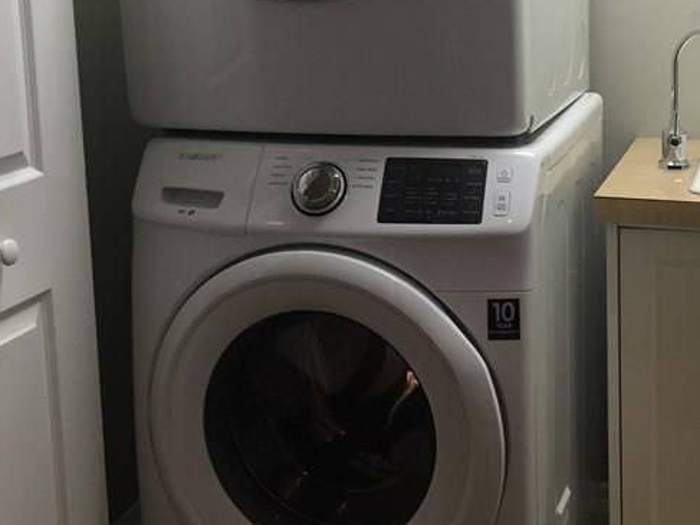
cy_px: 108
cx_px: 463
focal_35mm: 61
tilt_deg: -9.2
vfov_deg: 23.7
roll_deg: +1.0
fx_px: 1233
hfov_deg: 31.5
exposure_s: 1/30
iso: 80
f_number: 2.2
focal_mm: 4.15
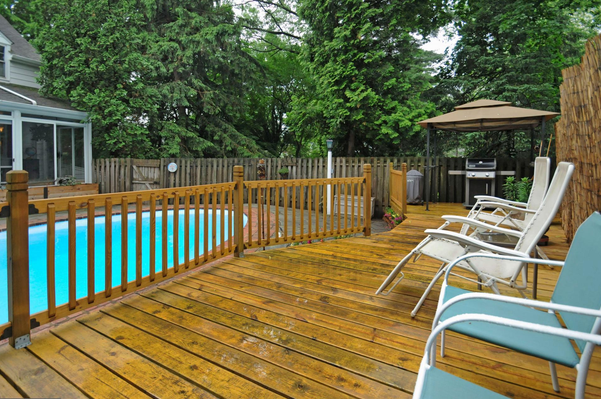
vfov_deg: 73.6
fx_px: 267
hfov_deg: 96.8
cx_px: 312
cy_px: 208
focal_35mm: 16
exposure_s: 1/160
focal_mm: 10
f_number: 4
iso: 800
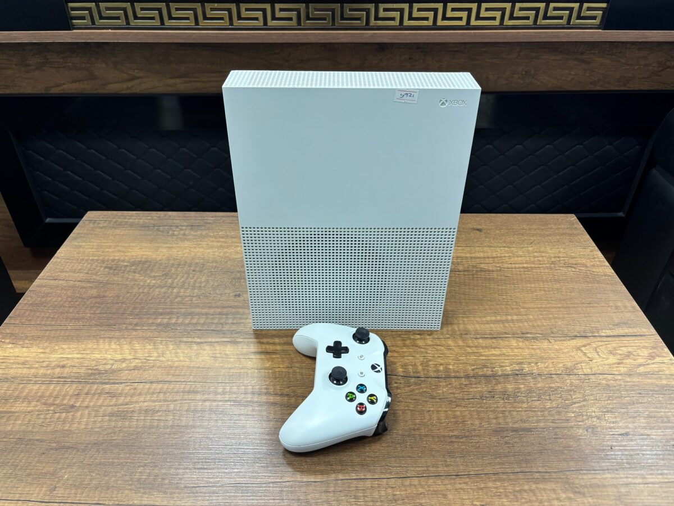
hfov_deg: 67.3
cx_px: 337
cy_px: 253
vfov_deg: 53.1
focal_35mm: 26
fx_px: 506
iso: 160
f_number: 1.6
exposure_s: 1/50
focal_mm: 5.96
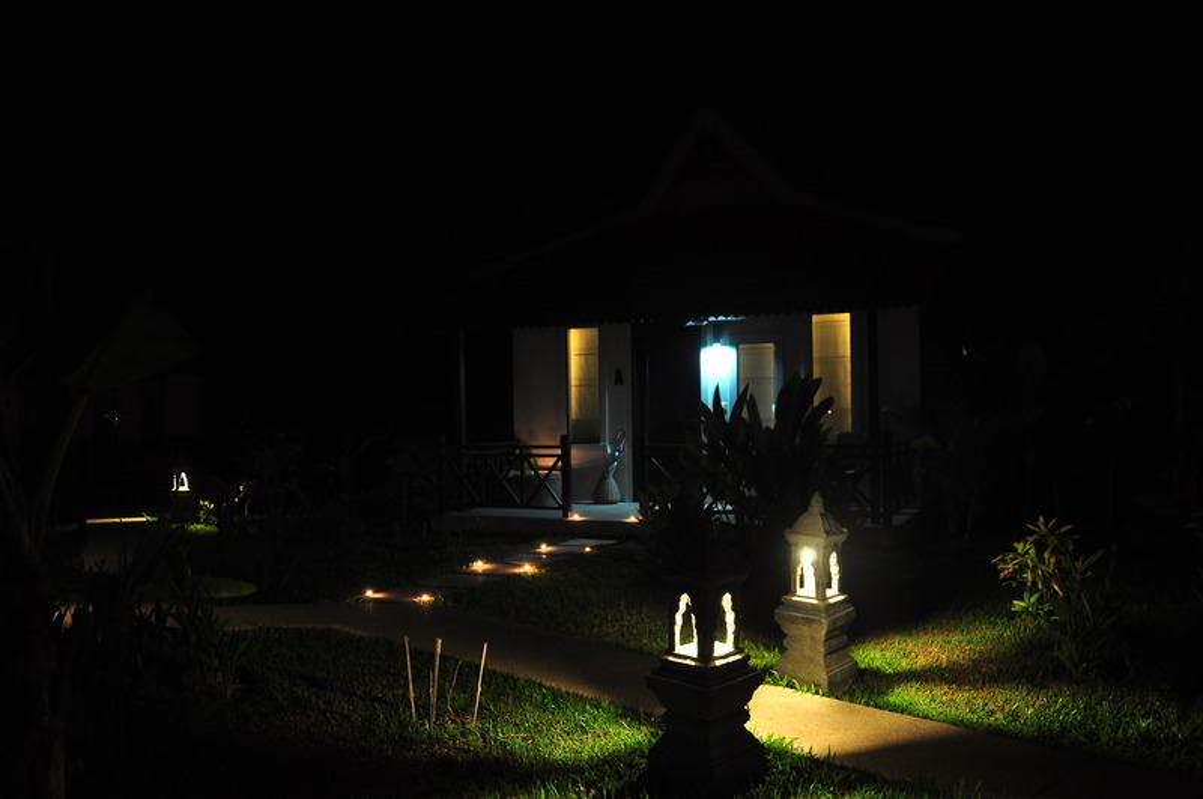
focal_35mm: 30
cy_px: 400
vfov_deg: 43.5
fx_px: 1001
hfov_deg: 62.0
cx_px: 602
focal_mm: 20
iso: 400
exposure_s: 1
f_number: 3.5
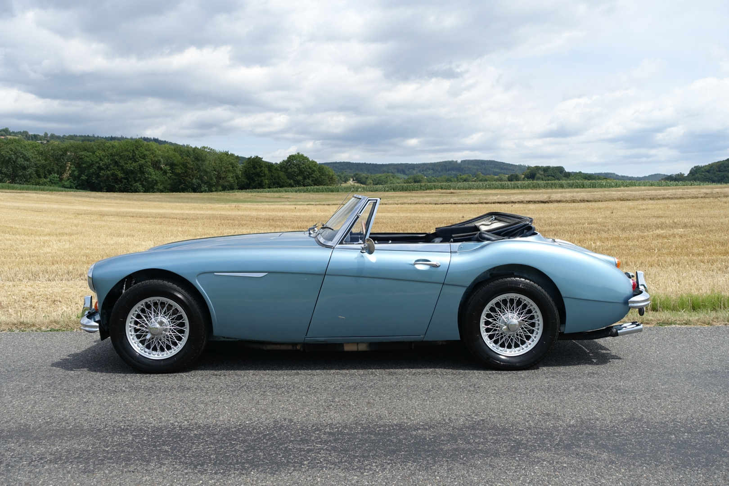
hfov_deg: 57.2
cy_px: 243
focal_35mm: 33
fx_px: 668
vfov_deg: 40.0
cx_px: 364
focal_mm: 12.06
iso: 125
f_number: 4
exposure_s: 1/125
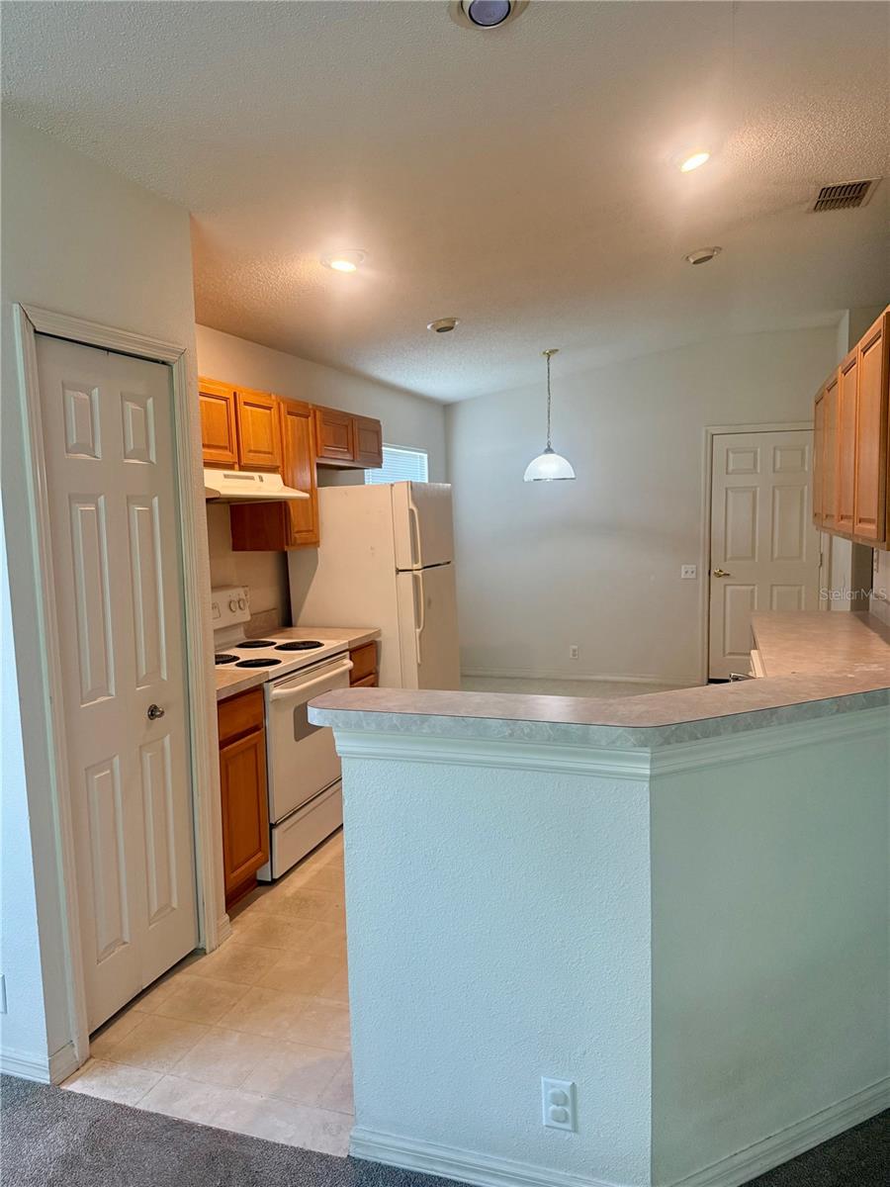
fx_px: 823
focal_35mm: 24
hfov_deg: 56.8
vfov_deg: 71.6
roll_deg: +1.5
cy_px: 594
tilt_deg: -5.6
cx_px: 445
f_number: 1.78
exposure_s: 1/120
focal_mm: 6.76
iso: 400
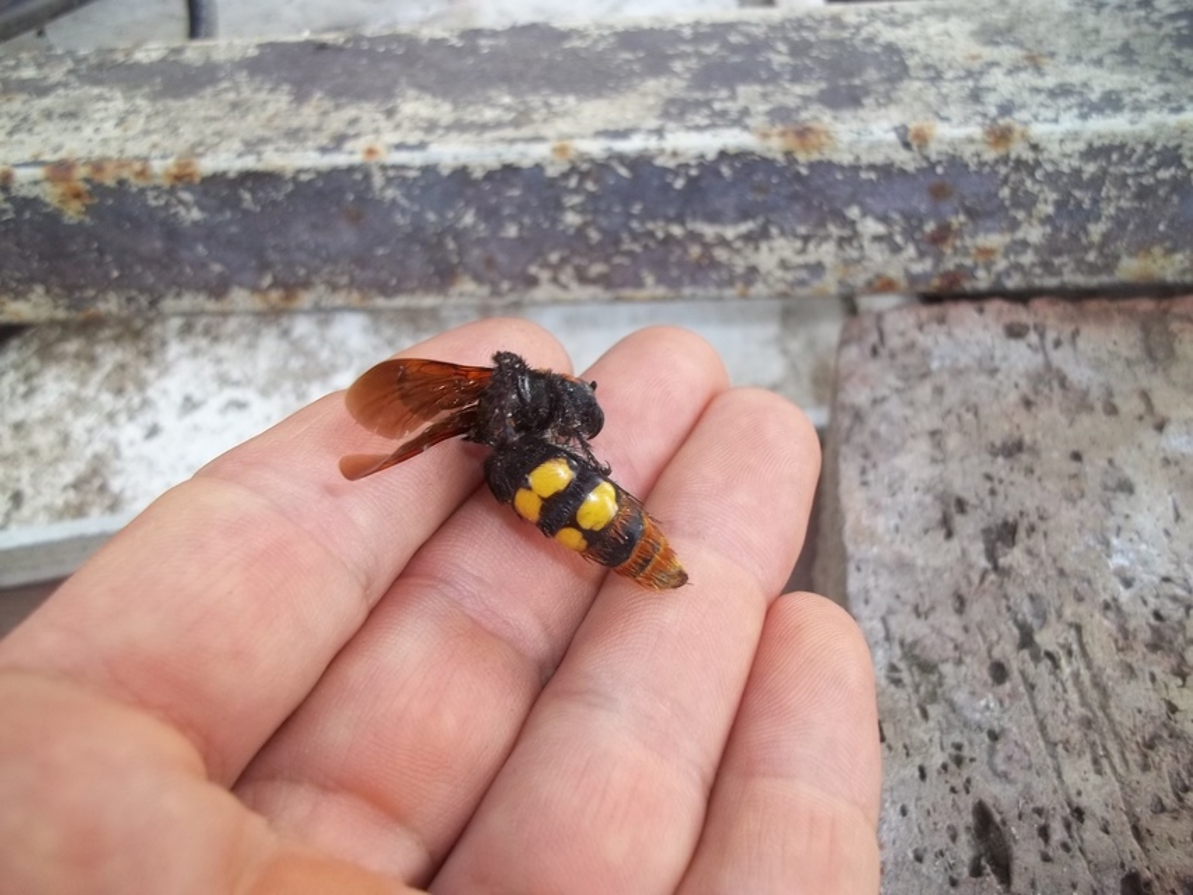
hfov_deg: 56.8
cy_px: 448
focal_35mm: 32
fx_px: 1103
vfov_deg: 44.2
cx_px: 596
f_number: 2.9
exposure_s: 1/60
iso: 64
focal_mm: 5.7
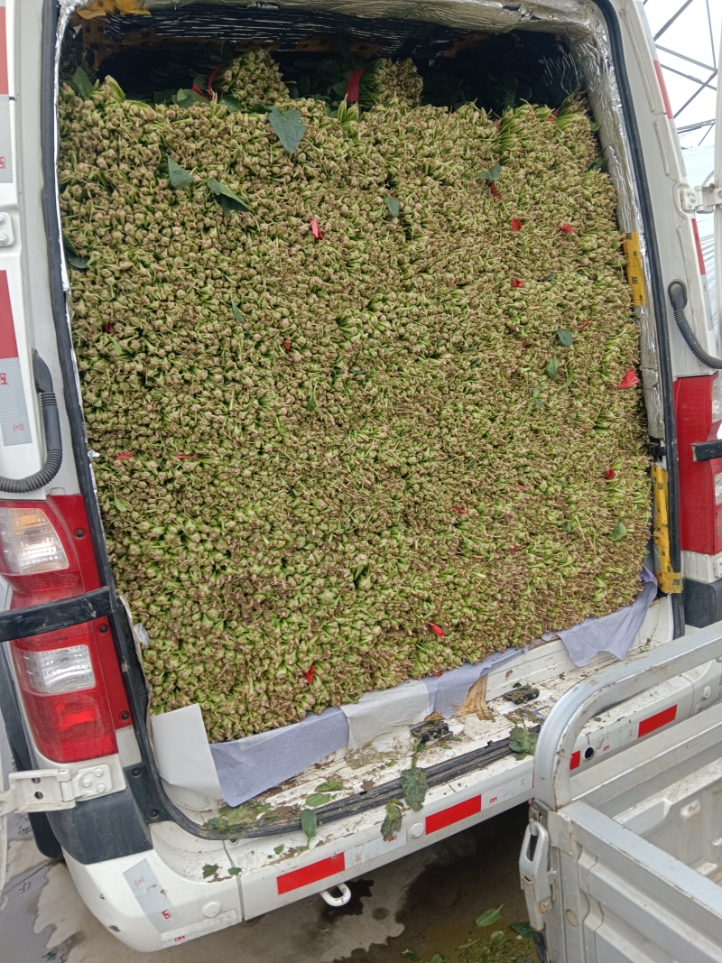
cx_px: 361
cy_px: 482
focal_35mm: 26
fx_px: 723
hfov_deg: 53.1
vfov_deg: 67.3
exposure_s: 1/111
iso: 100
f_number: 1.8
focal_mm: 4.05
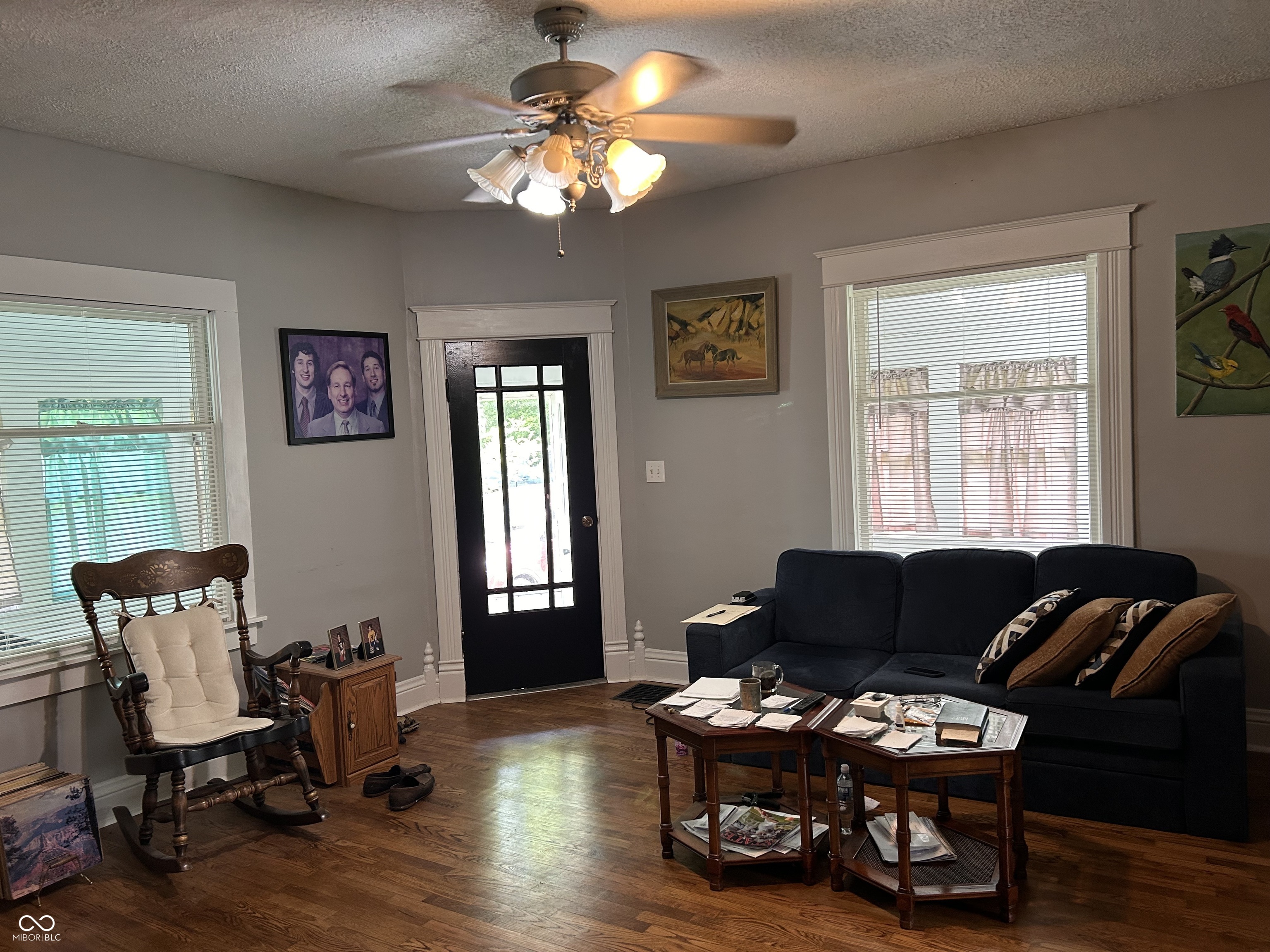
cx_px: 635
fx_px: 954
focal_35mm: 26
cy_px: 476
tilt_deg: -4.0
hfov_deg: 67.3
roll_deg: +2.9
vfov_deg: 53.1
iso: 160
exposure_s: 1/60
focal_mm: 5.7
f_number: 1.5
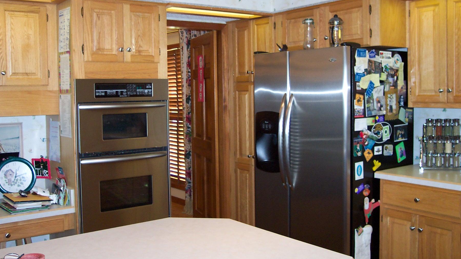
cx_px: 231
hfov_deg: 50.5
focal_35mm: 40
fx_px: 489
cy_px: 118
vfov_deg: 29.7
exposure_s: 1/30
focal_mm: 8
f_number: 2.8
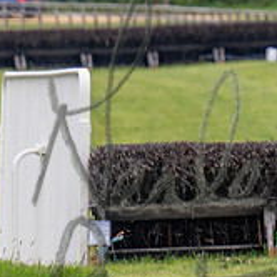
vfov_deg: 1.5
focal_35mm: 1169
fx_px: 10583
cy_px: -5
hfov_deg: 1.5
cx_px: 551
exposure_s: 1/1600
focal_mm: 140
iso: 200
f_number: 2.8
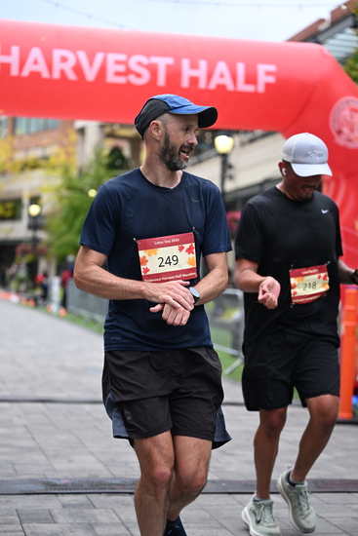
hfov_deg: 19.5
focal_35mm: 70
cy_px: 268
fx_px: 1043
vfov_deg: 28.8
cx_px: 179
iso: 1250
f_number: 2.8
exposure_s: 1/2500
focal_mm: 70
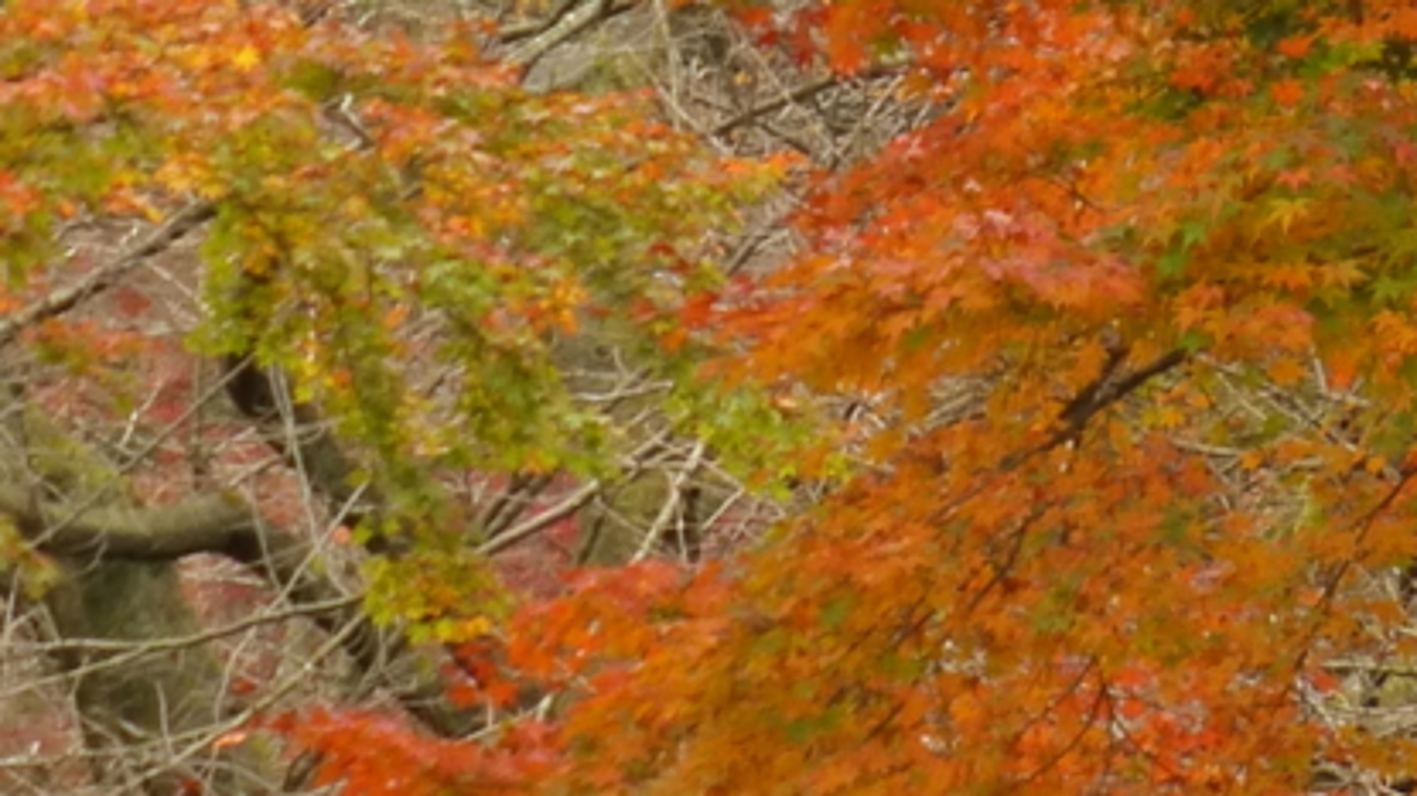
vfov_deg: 2.5
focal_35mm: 483
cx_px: 1881
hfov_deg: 4.5
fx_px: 18140
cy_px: 352
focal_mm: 20.6
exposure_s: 1/40
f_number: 5.3
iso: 160
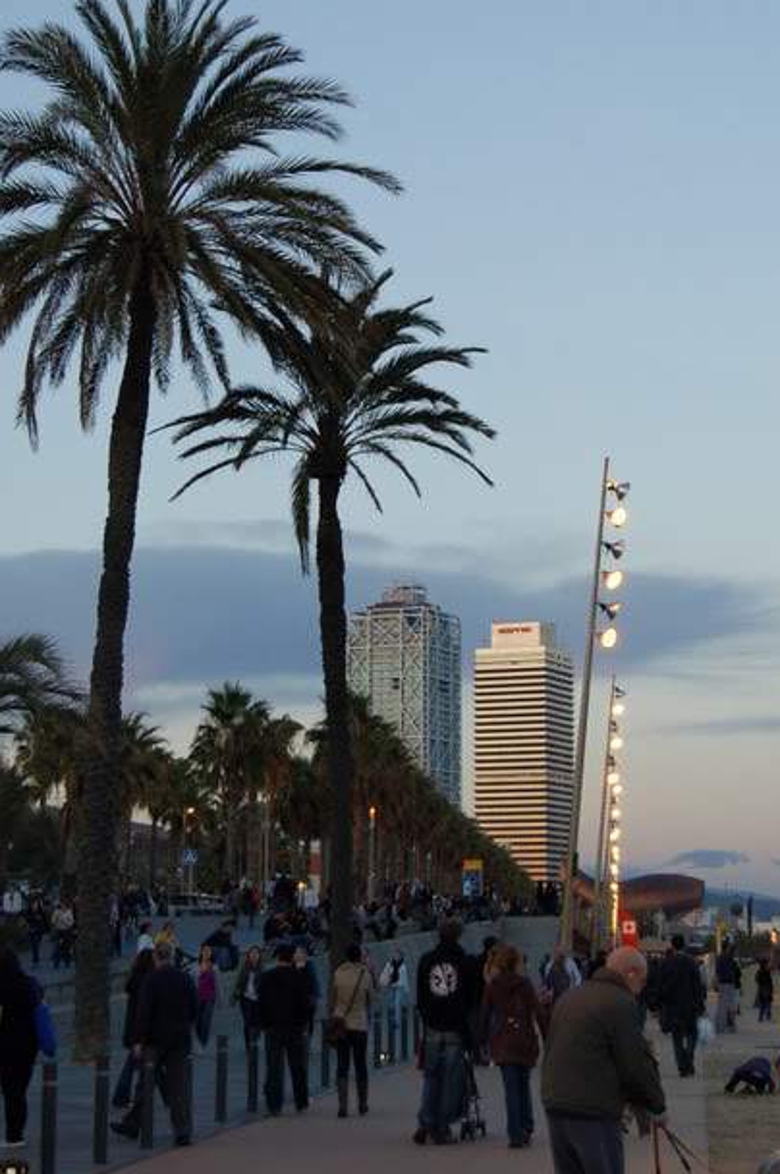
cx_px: 357
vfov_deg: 25.7
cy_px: 479
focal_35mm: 79
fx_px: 2573
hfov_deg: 17.2
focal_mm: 40
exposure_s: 1/125
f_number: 5.6
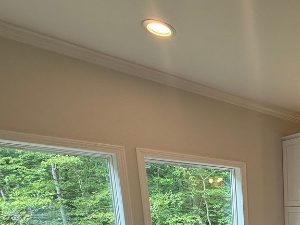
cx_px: 335
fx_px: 295
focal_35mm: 34
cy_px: 258
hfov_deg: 41.9
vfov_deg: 34.8
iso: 64
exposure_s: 1/128
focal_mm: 2.22
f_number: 2.2
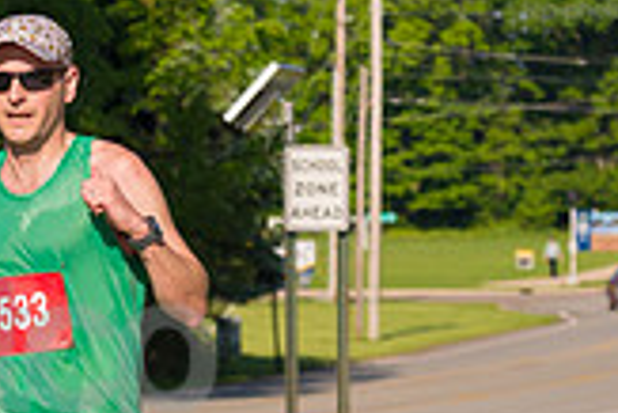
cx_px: 102
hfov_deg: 5.8
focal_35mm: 356
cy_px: 411
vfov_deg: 3.9
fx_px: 6117
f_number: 5.6
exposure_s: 1/2000
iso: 400
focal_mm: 100
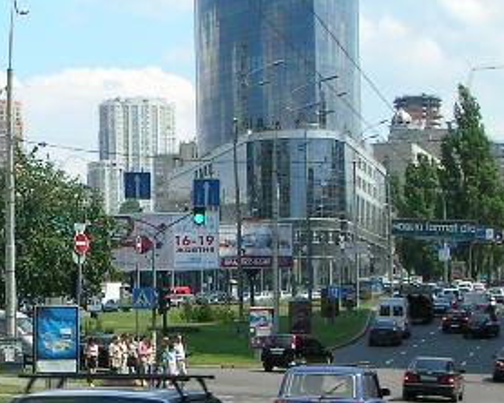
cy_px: 245
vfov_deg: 12.2
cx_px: -42
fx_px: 1878
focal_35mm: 126
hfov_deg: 14.9
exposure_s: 1/116
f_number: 8.5
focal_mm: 5.8
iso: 50
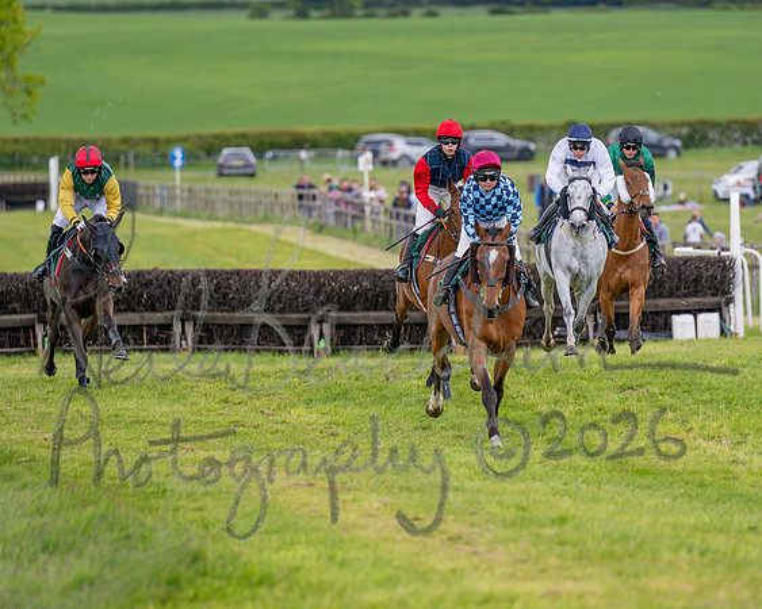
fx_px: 7633
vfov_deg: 4.6
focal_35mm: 339
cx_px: 423
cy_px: 339
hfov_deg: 5.7
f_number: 2.8
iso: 400
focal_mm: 180
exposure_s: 1/2500
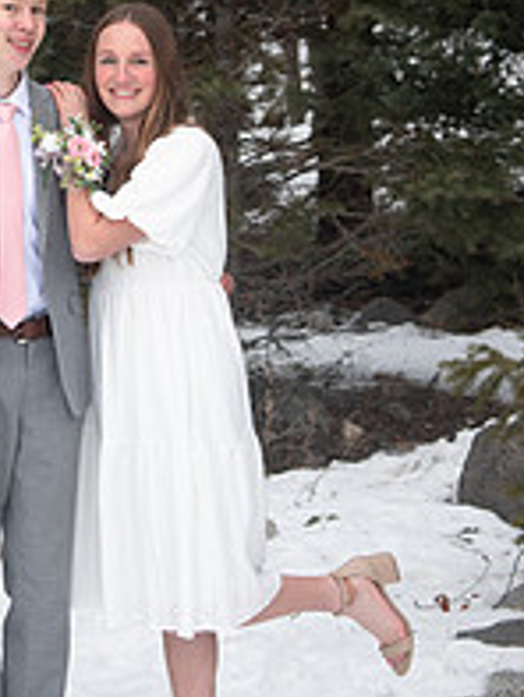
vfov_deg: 17.1
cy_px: 99
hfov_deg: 12.9
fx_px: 2298
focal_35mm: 114
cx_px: 50
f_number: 5
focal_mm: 52
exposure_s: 1/125
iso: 320
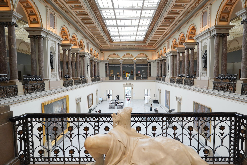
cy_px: 86
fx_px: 172
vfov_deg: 51.3
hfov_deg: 71.5
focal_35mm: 25
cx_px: 126
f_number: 5.6
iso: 800
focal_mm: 24
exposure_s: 1/100
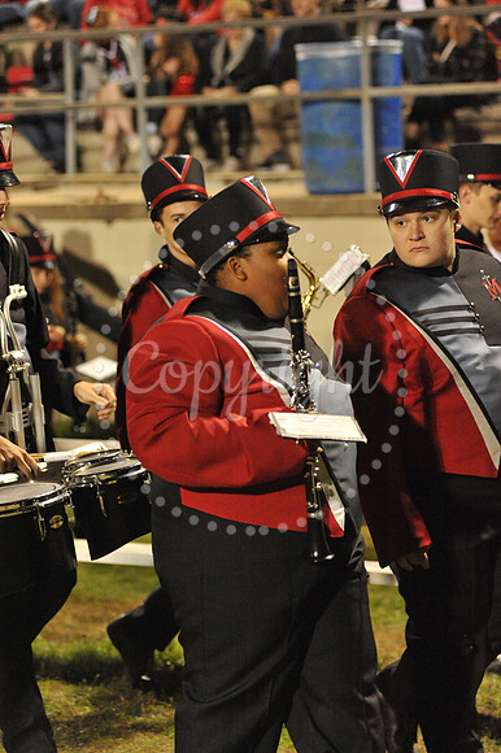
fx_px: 2341
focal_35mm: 112
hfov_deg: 12.2
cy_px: 376
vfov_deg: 18.3
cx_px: 250
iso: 6400
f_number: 4
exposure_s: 1/200
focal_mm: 112
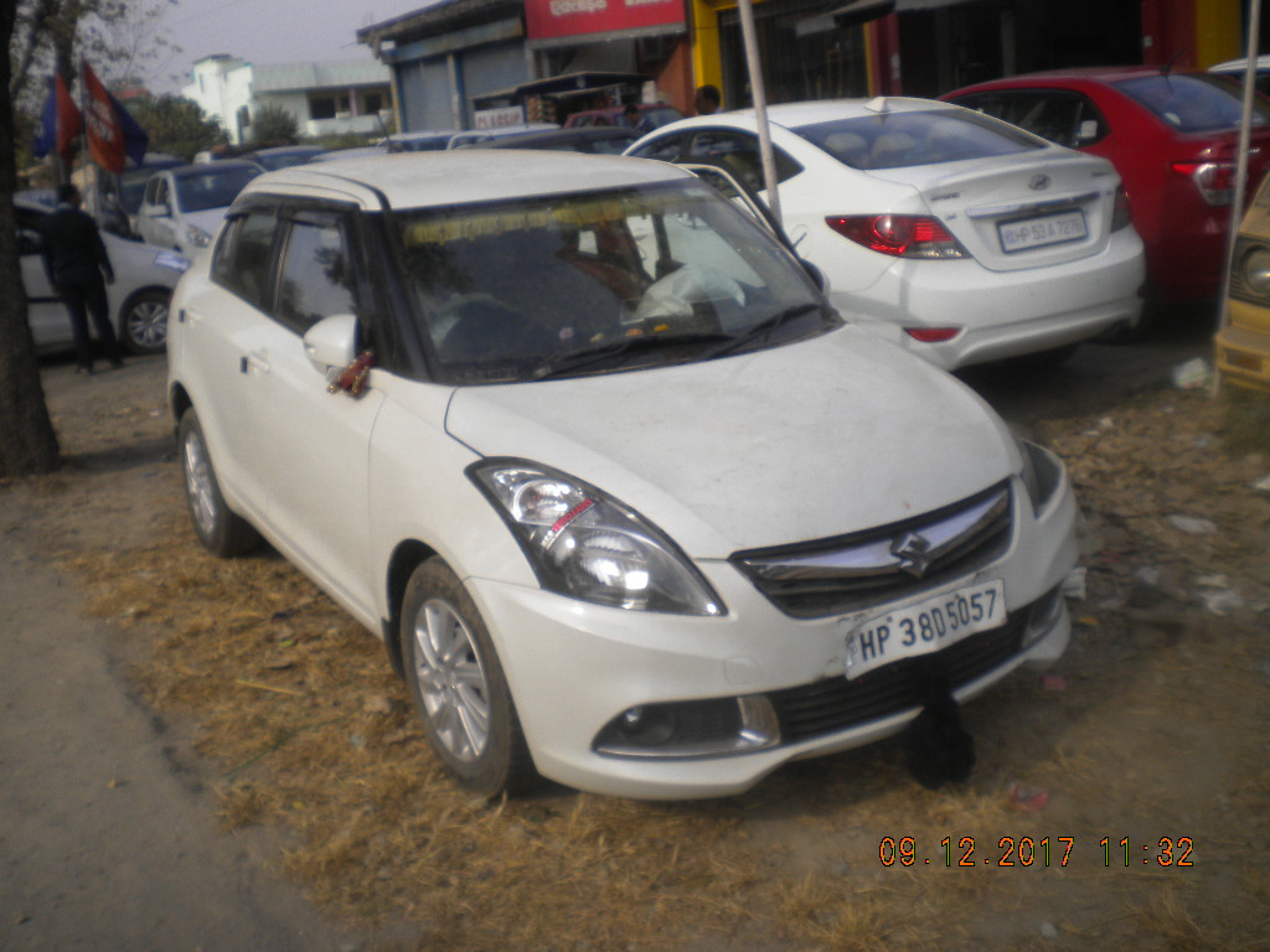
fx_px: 1284
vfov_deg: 40.7
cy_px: 476
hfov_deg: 52.6
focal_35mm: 35
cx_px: 635
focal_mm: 6.3
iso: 80
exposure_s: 1/371
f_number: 4.6
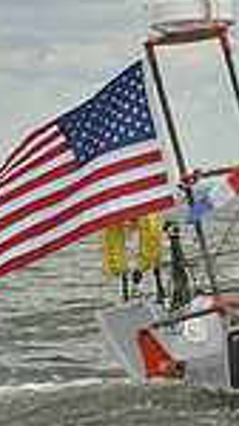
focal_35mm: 405
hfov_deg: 2.9
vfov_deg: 5.3
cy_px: 27
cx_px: 745
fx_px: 4578
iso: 200
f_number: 6.3
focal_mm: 100
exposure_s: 1/1000
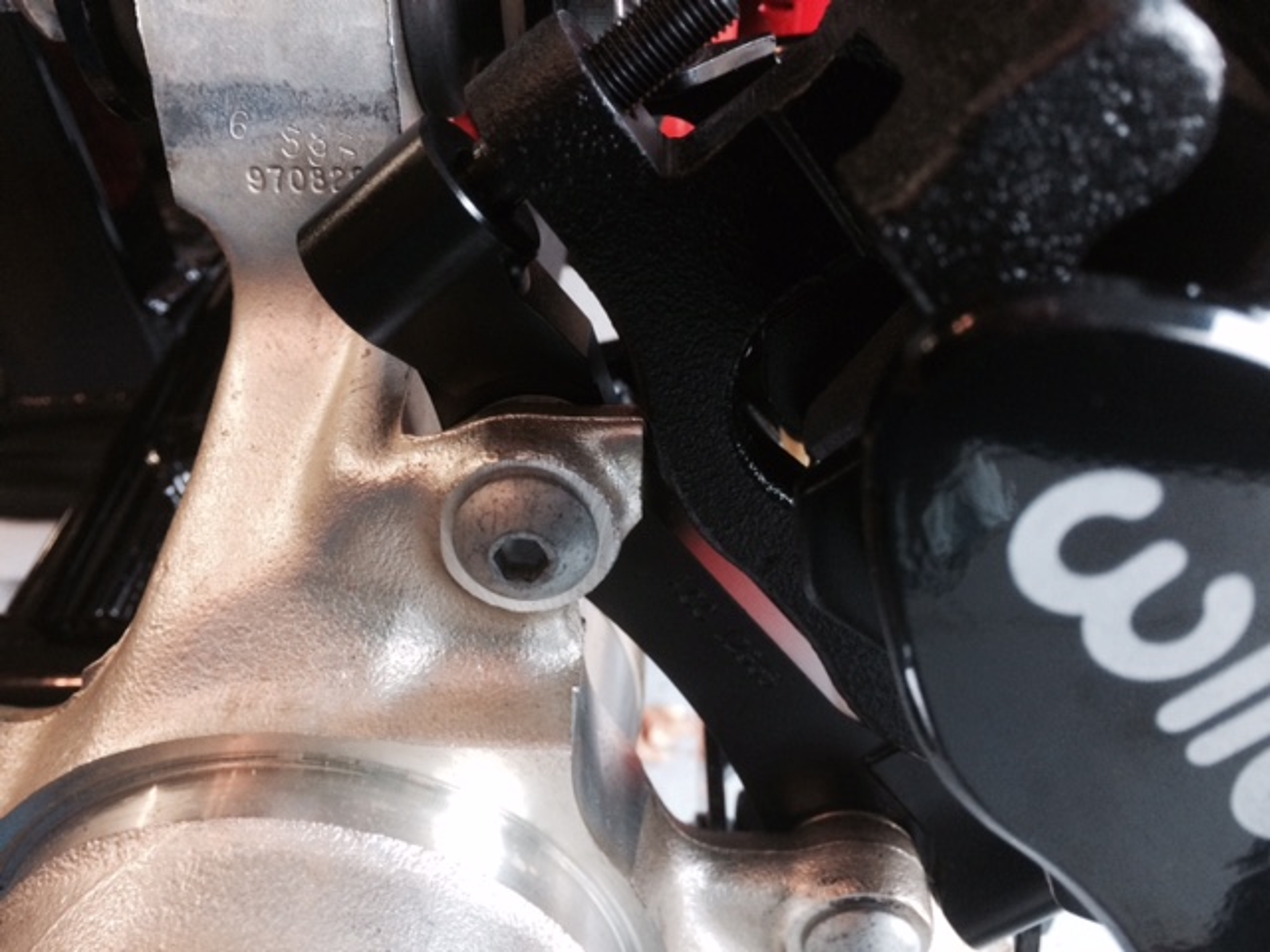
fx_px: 1064
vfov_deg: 48.2
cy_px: 476
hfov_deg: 61.7
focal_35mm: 29
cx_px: 635
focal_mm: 4.15
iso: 200
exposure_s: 1/30
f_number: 2.2
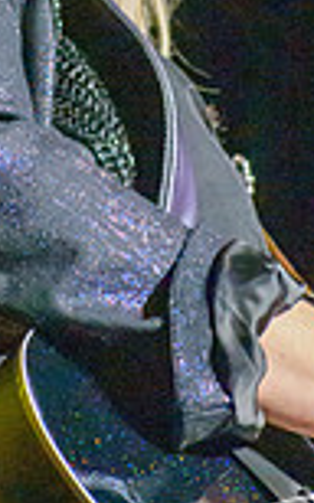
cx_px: 121
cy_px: 23
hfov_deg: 1.1
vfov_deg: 1.8
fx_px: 15926
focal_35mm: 1161
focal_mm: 260
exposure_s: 1/320
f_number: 6
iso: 12800
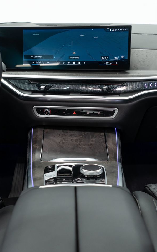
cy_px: 126
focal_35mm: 43
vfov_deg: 46.2
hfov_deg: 29.8
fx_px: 295
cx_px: 77
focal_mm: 28
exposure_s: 1/40
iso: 640
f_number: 3.2
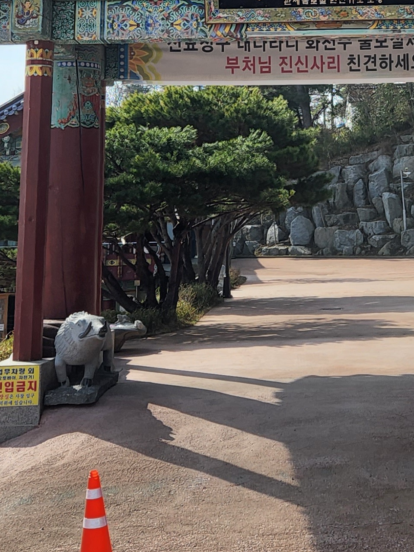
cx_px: 337
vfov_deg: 25.7
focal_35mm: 72
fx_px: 1149
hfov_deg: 20.2
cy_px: 5
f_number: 1.8
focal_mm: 5.4
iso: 20
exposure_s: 1/2500
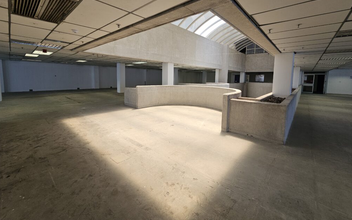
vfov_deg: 77.9
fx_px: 134
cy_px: 90
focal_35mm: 14
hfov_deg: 105.3
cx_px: 175
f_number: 2.2
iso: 64
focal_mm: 2.2
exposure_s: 1/100
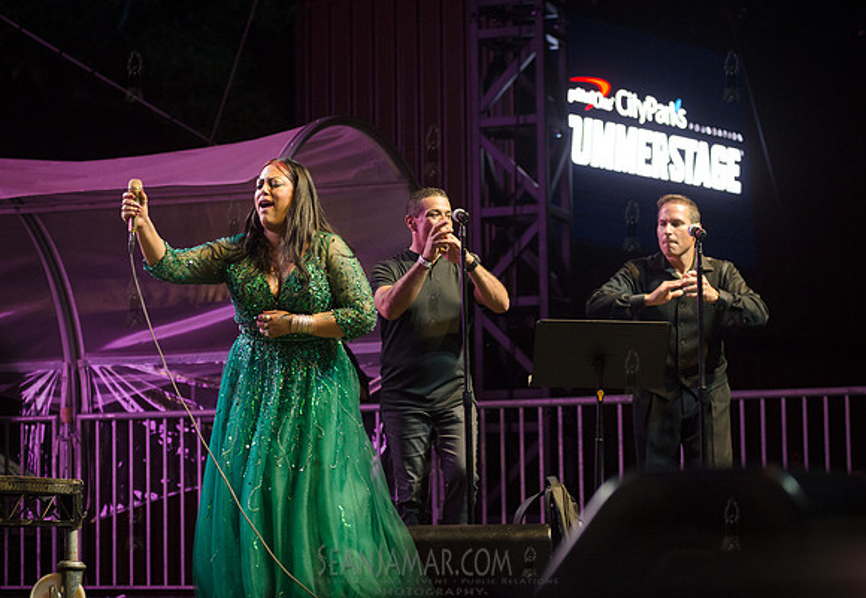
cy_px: 268
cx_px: 373
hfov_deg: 20.5
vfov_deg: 14.2
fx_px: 2392
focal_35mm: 98
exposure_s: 1/500
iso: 2500
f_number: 4
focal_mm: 86
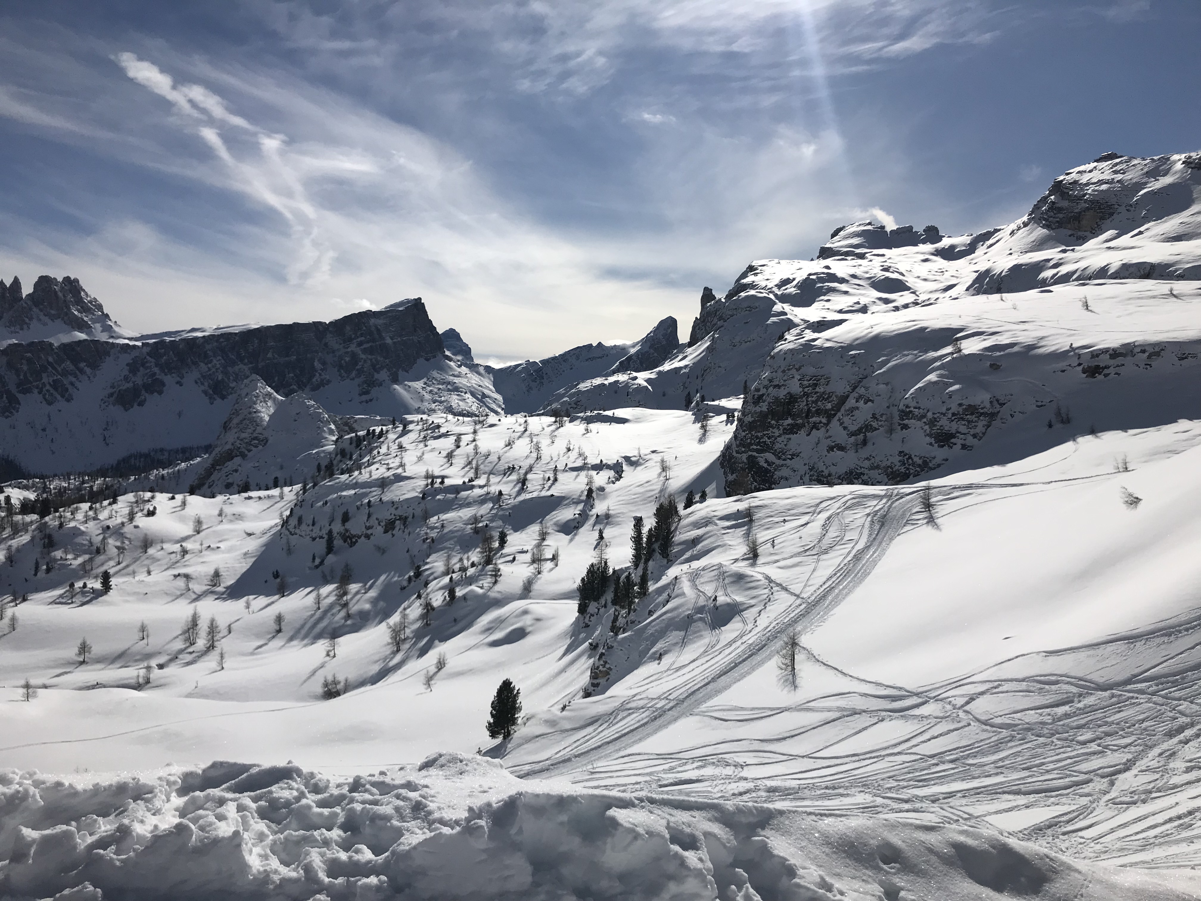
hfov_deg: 63.4
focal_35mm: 28
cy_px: 450
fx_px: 971
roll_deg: -2.7
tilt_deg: -1.3
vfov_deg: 49.7
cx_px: 600
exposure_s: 1/16129
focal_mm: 3.99
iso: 25
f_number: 1.8
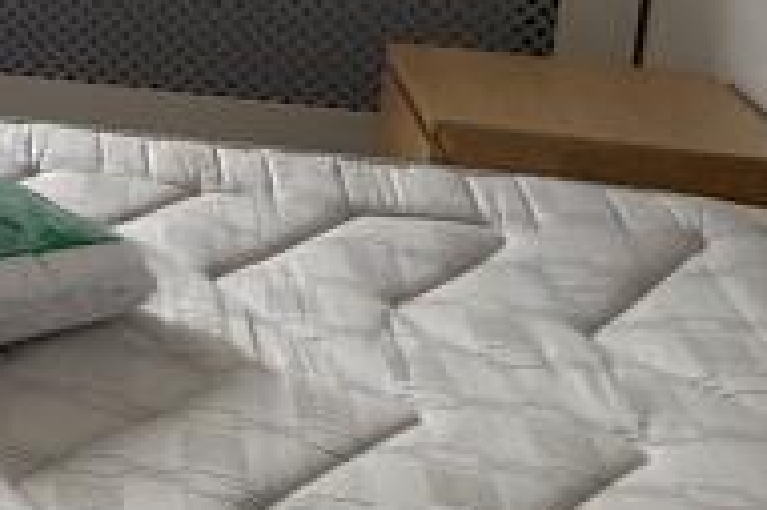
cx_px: -422
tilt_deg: -10.2
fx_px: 1660
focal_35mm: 78
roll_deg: -0.8
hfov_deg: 21.3
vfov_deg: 16.3
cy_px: -205
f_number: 2.2
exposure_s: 1/99
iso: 250
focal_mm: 2.22
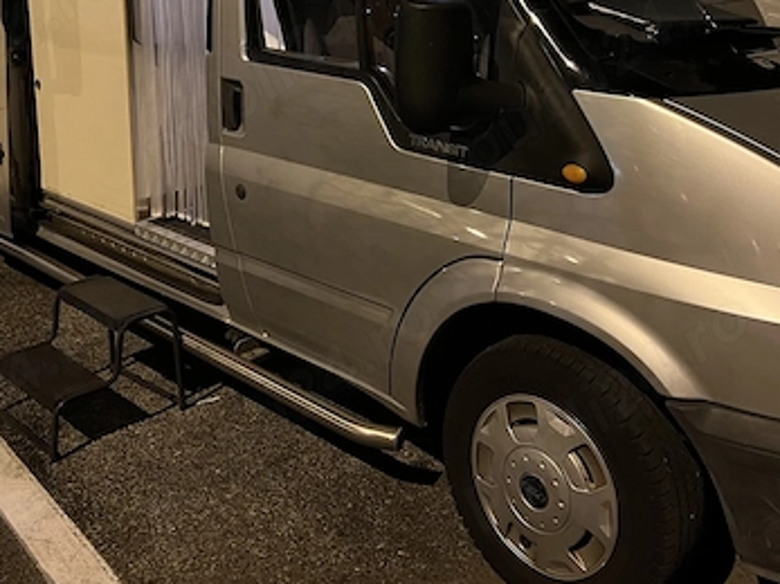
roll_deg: +0.1
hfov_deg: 42.0
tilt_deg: -9.8
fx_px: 1014
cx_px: 445
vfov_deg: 31.1
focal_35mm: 45
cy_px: 90
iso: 500
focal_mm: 5.7
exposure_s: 1/25
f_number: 1.5
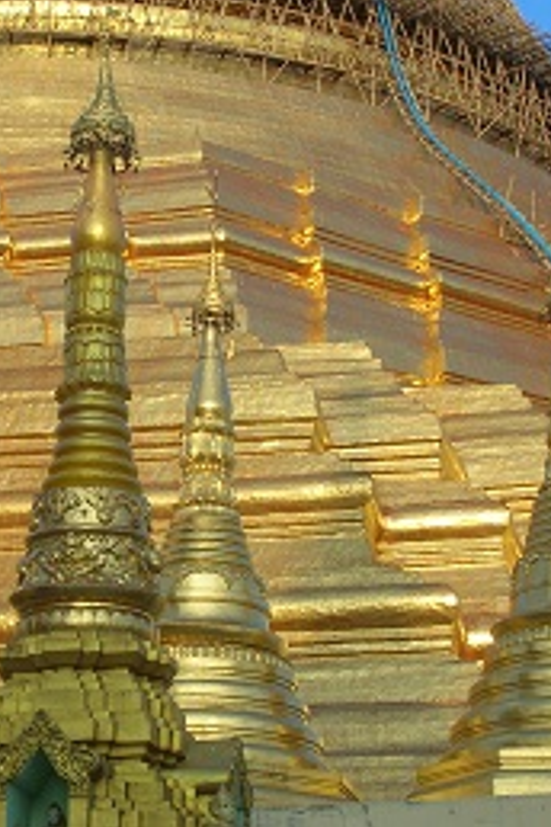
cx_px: 61
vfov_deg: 18.6
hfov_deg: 12.4
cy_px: 412
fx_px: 2525
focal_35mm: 110
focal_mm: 13
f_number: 6.9
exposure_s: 1/90
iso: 50
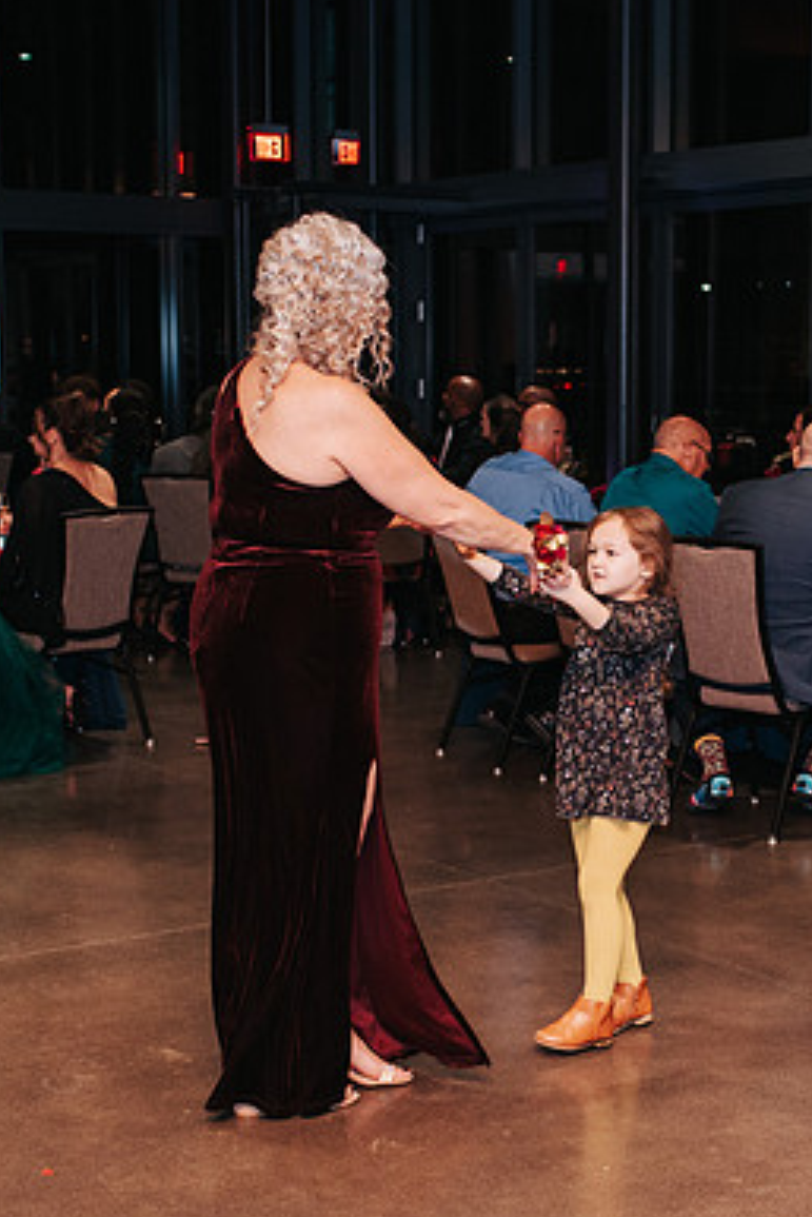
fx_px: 2197
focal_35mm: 65
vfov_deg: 30.9
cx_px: 587
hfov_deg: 20.8
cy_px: 729
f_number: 2.8
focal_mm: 35
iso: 1000
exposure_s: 1/200
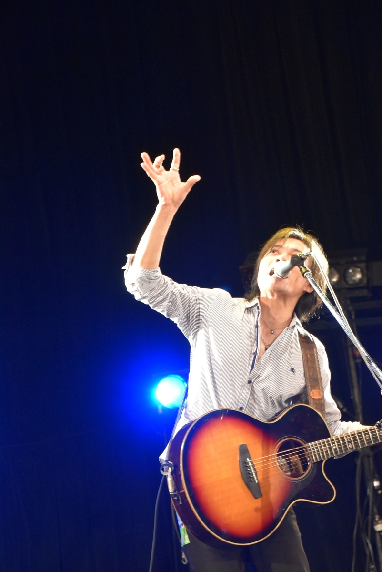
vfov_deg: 17.5
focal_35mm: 117
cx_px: 191
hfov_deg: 11.7
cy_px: 286
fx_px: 1859
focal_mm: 78
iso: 2000
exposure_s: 1/60
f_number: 5.3
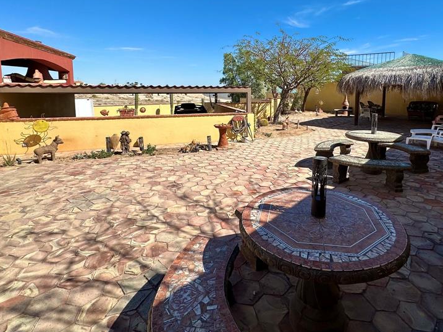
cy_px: 113
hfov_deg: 80.9
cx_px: 263
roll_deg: -0.4
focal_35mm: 20
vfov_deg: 64.4
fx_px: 256
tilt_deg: -6.0
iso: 50
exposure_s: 1/2959
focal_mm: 2.22
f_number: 2.2
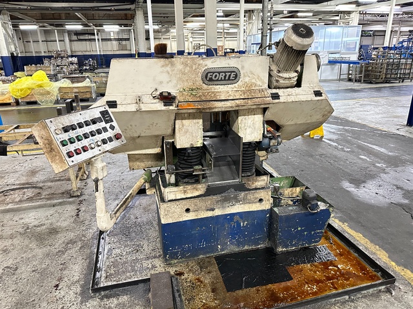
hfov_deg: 71.6
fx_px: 286
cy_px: 154
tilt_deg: -19.8
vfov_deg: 56.8
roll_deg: +1.3
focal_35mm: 24
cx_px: 206
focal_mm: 6.86
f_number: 1.78
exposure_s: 1/50
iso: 800
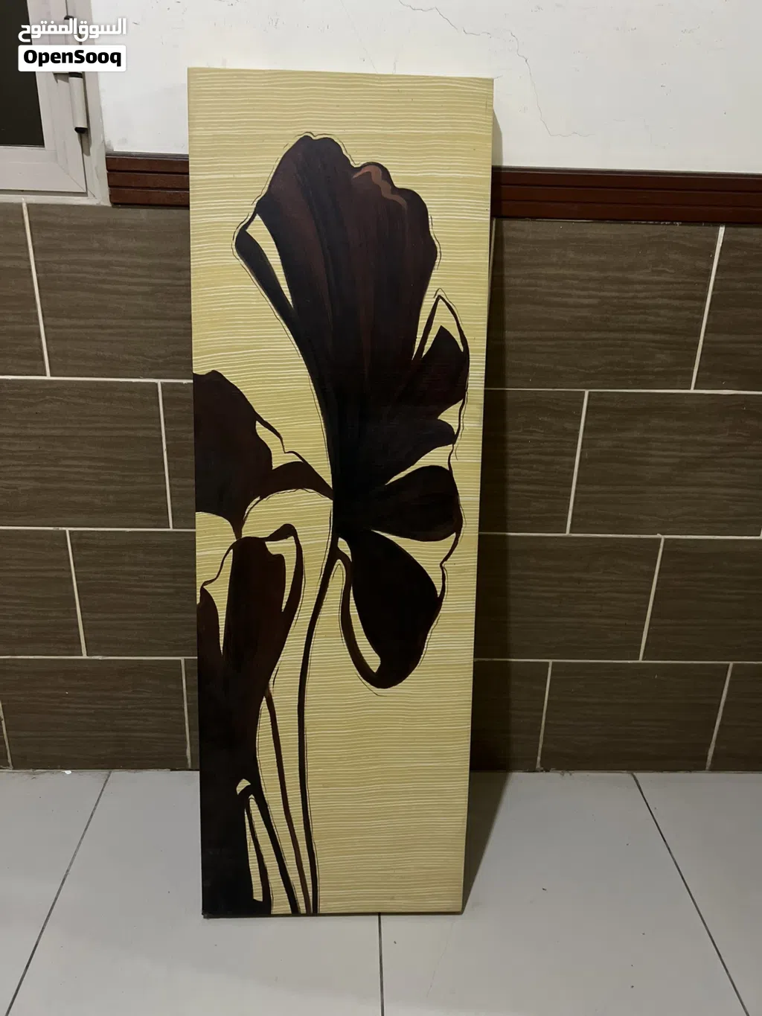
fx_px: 763
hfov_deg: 53.1
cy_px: 508
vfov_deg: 67.3
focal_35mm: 26
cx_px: 381
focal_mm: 5.7
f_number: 1.5
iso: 640
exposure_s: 1/33
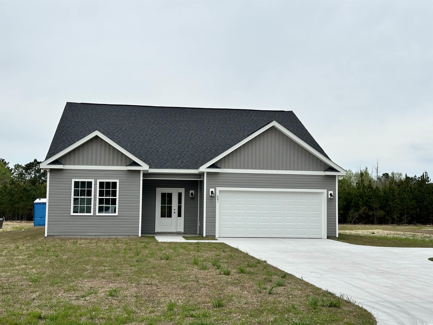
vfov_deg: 30.3
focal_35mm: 48
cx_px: 216
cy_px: 162
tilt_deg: +4.5
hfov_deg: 39.7
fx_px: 600
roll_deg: -0.7
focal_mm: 6.86
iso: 64
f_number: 1.78
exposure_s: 1/4367
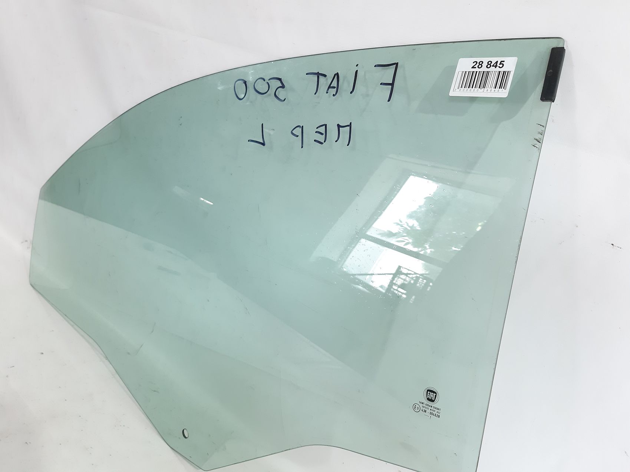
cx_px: 315
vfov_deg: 51.3
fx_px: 491
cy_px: 236
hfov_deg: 65.3
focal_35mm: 27
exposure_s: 1/50
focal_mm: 3.93
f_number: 1.7
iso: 125
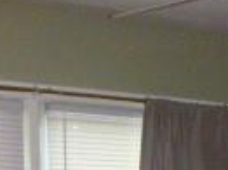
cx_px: 171
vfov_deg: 10.5
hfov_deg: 16.1
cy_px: 406
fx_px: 803
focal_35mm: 122
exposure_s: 1/60
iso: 640
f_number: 3.9
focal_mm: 4.5
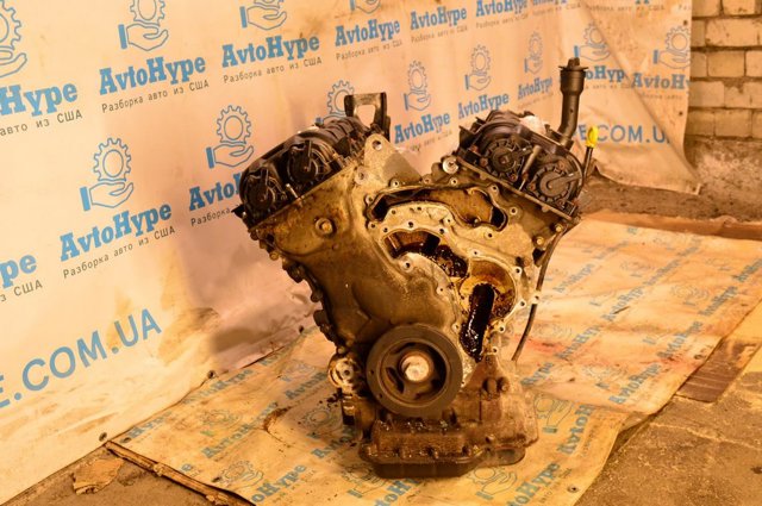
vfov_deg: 31.8
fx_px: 888
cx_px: 381
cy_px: 253
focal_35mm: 42
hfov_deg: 46.5
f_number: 8
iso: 1600
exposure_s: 1/50
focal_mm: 28
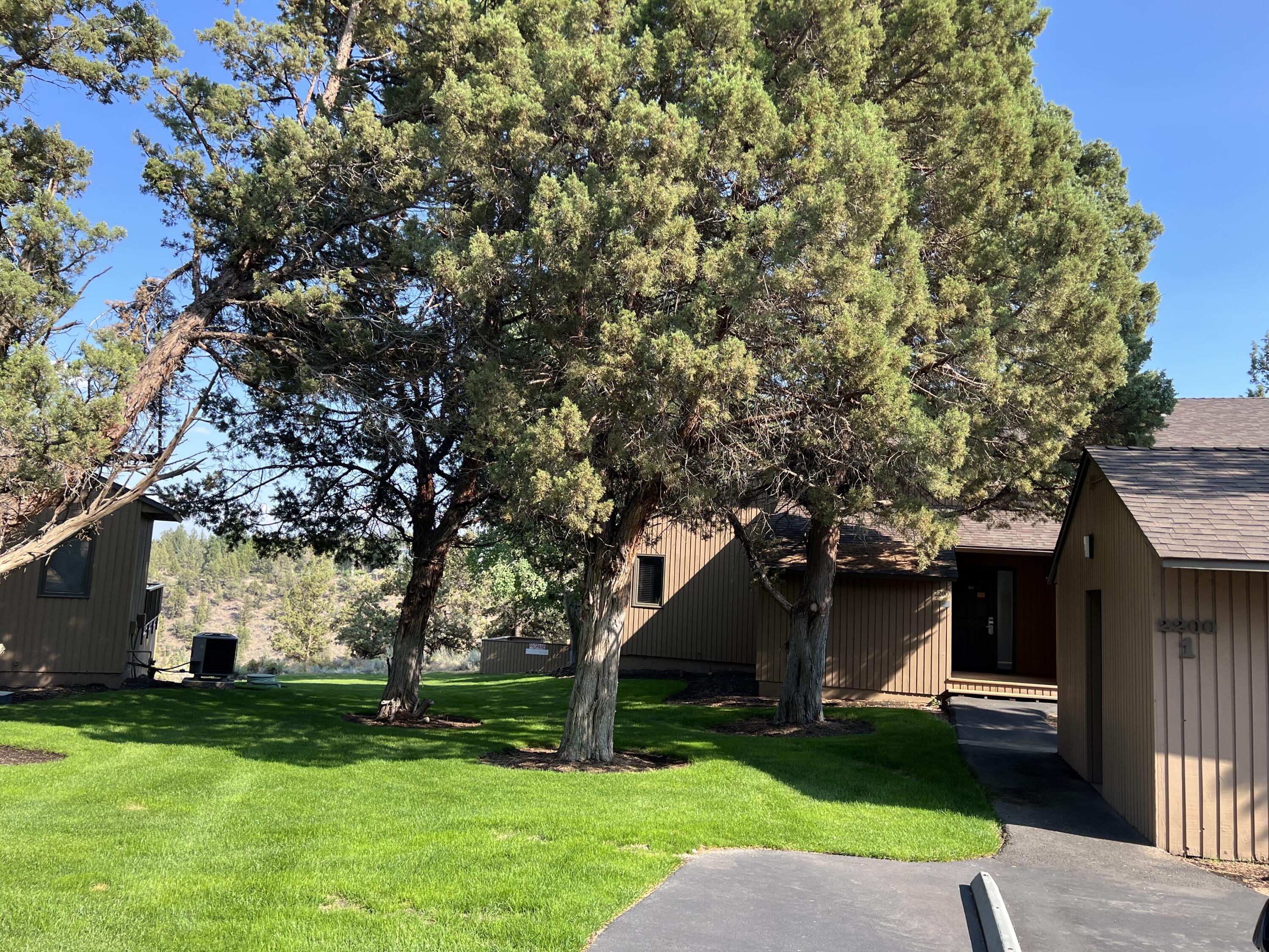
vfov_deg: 53.1
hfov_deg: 67.3
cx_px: 634
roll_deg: -2.8
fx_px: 953
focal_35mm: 26
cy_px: 476
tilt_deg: +5.7
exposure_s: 1/949
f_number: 1.5
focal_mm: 5.7
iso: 50
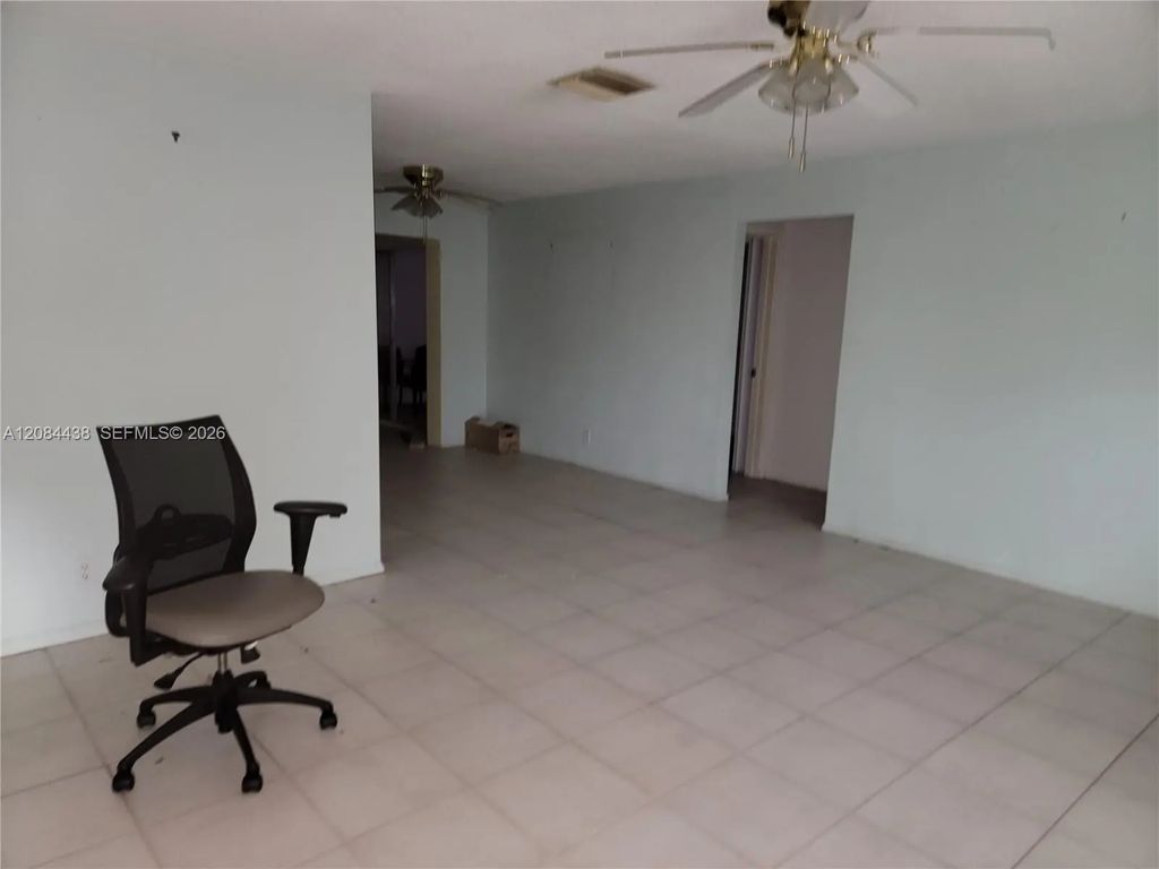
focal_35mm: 24
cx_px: 580
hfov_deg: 71.6
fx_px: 804
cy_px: 434
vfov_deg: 56.8
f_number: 1.8
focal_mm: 6.7
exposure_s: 1/9.99
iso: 200
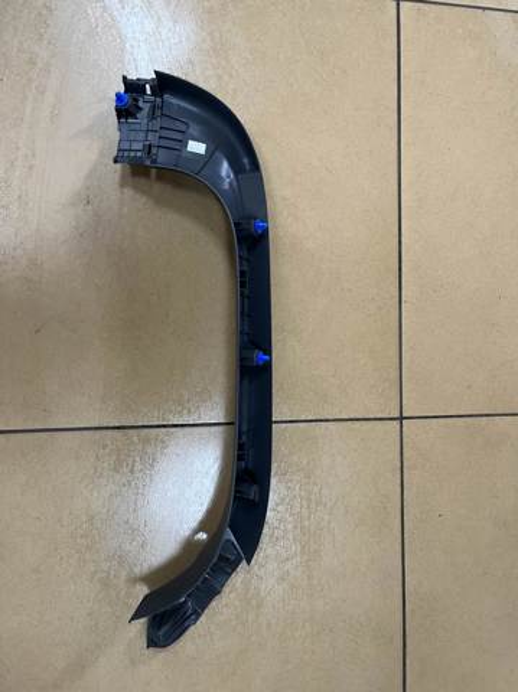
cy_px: 346
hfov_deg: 53.0
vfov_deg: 67.4
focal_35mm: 26
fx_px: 520
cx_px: 259
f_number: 1.6
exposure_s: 1/50
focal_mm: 5.1
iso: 80
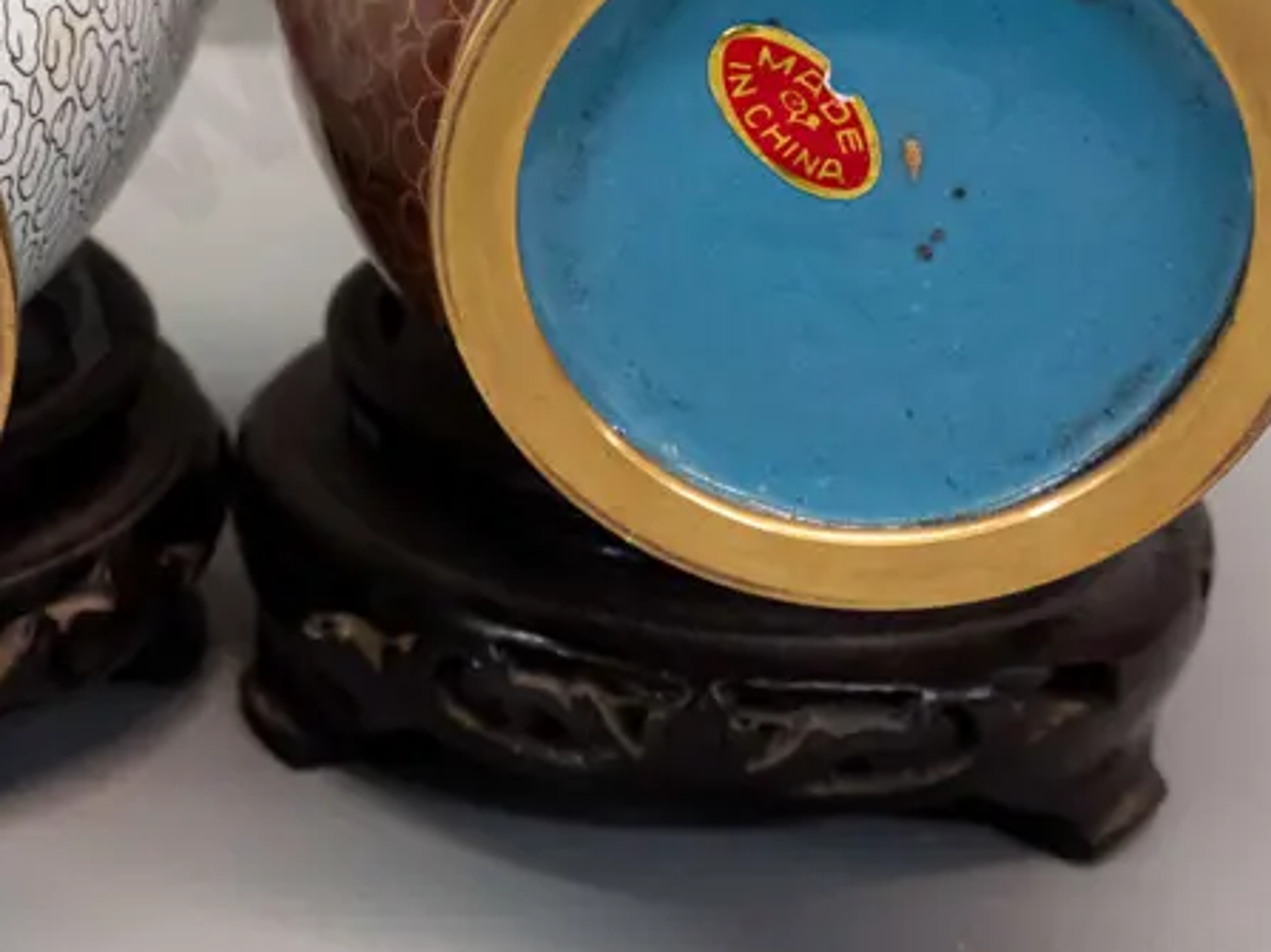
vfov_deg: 16.7
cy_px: 85
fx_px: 3194
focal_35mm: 87
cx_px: 250
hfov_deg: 22.2
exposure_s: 1/80
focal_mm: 19
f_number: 5.6
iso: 3200
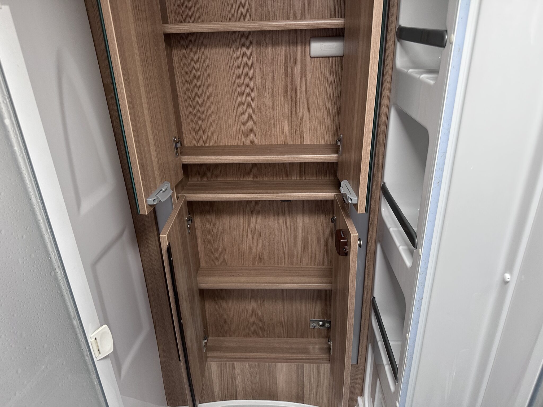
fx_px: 376
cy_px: 204
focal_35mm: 24
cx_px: 272
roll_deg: +2.5
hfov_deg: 71.6
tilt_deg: -21.0
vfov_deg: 56.8
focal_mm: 6.86
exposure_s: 1/75
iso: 250
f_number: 1.78
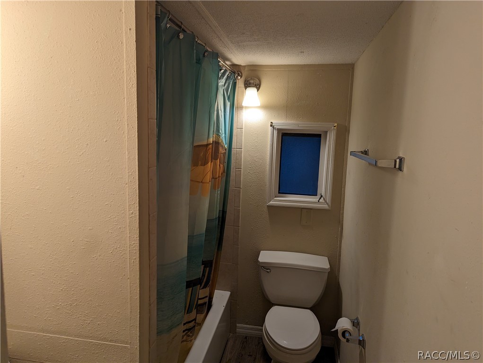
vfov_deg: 56.9
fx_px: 335
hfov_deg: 71.5
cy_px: 182
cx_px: 242
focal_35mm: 24
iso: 133
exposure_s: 1/172
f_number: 1.85
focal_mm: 6.81
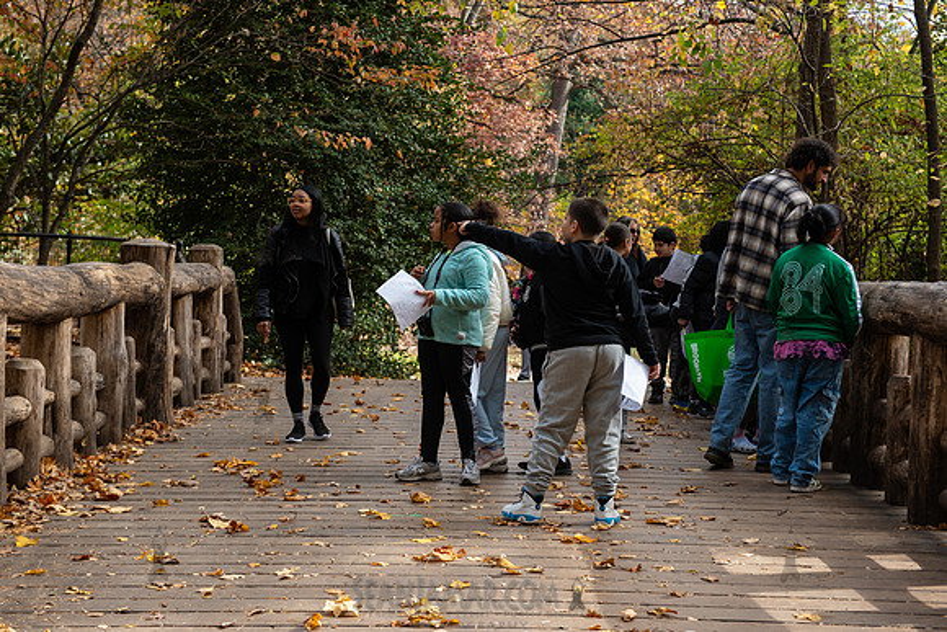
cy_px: 316
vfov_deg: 22.8
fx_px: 1564
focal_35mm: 59
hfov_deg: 33.7
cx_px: 474
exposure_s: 1/250
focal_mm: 55
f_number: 4
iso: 160
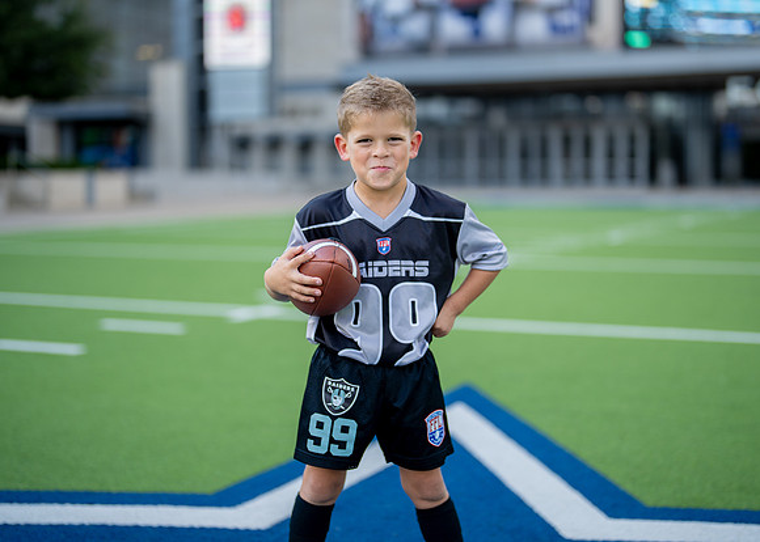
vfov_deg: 25.2
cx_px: 406
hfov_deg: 34.8
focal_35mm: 56
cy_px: 255
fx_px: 1213
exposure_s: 1/1600
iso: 100
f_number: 1.2
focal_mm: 50
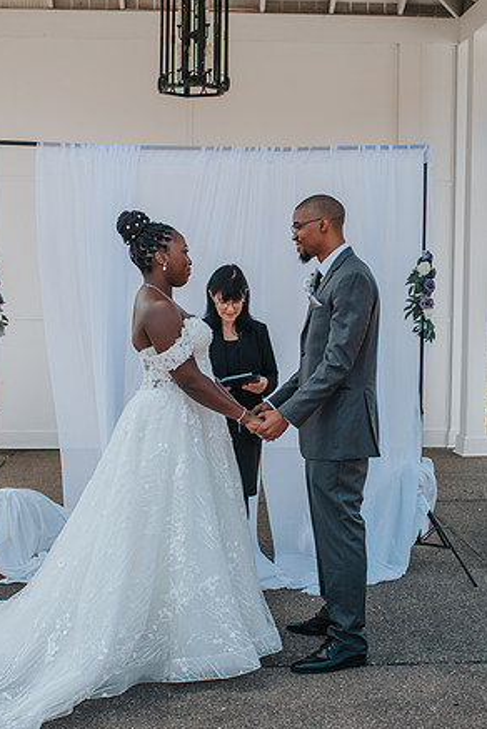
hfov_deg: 24.7
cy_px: 364
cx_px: 240
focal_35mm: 55
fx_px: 1114
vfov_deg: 36.2
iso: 125
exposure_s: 1/1250
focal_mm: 35
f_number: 3.2
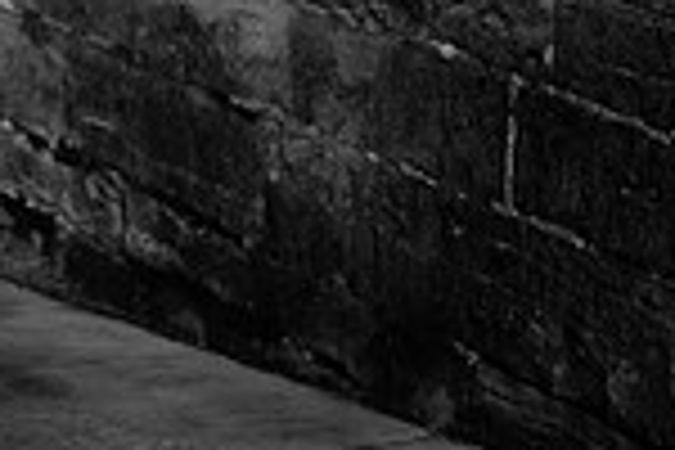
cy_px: -160
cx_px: -230
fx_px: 3618
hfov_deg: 10.4
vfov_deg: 7.0
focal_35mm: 193
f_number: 1.4
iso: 2500
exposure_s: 1/200
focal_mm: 50
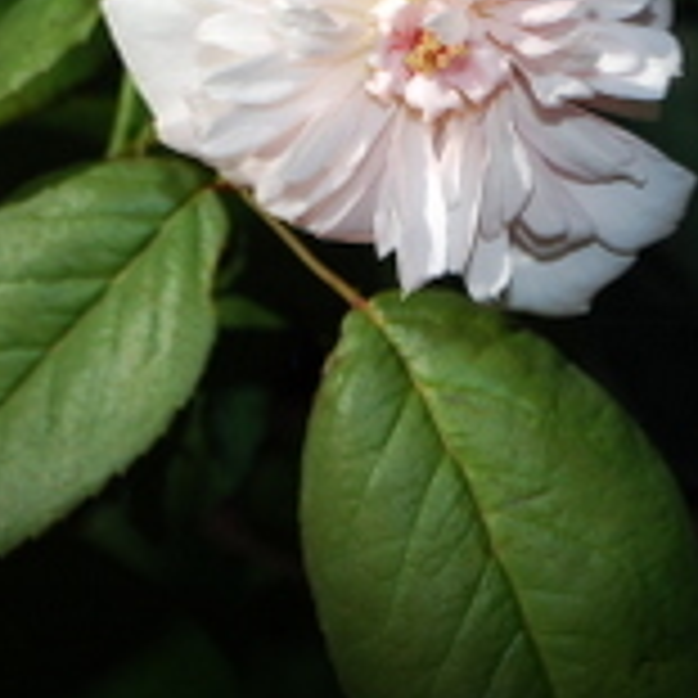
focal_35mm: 150
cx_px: 423
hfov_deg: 11.6
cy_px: 32
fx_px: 3422
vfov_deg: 11.5
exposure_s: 1/200
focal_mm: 38
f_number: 11
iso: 100
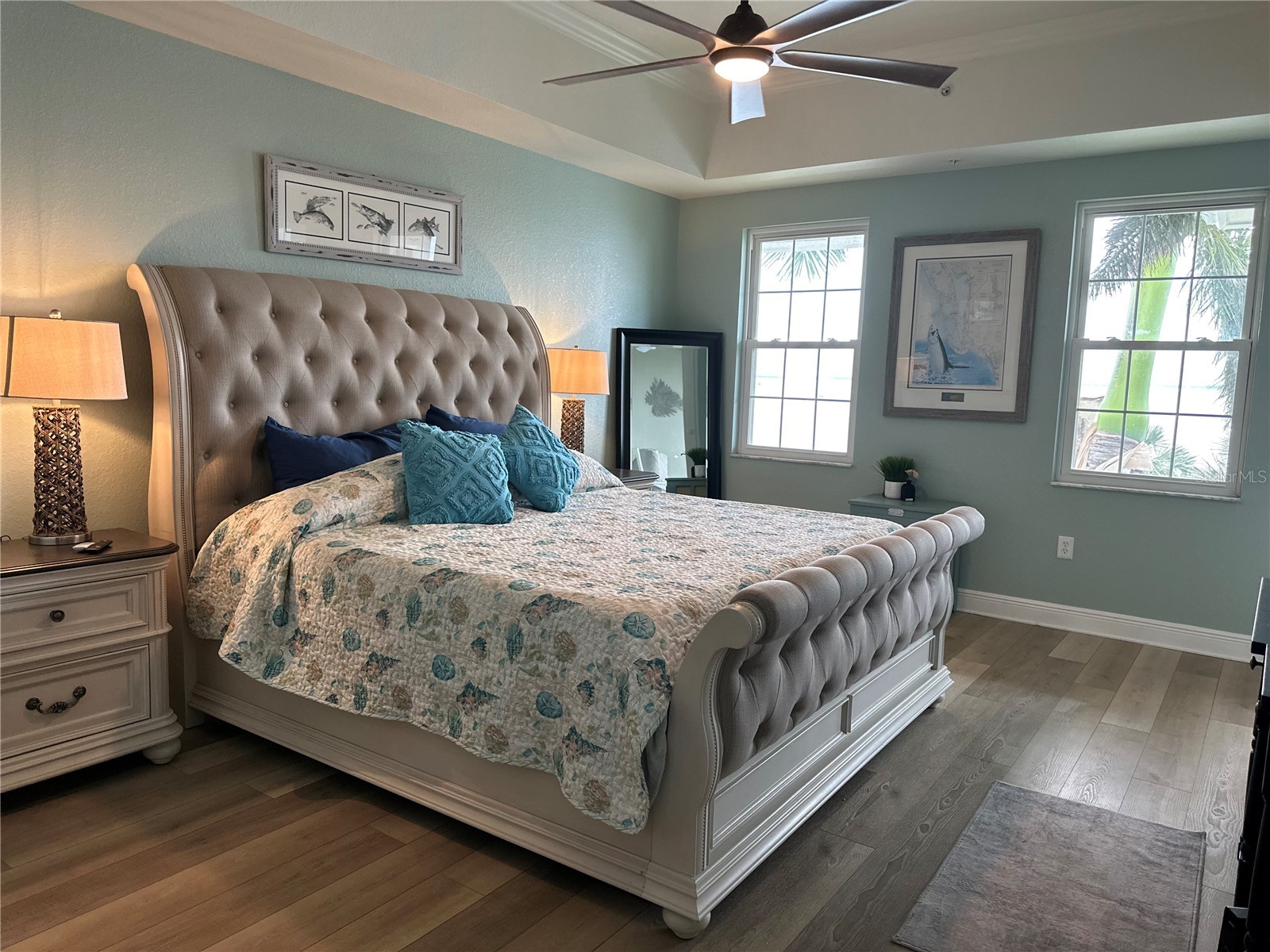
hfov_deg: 71.6
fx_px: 881
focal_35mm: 24
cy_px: 476
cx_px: 635
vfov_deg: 56.8
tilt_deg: -8.1
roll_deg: -2.7
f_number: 1.78
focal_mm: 6.86
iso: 160
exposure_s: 1/120
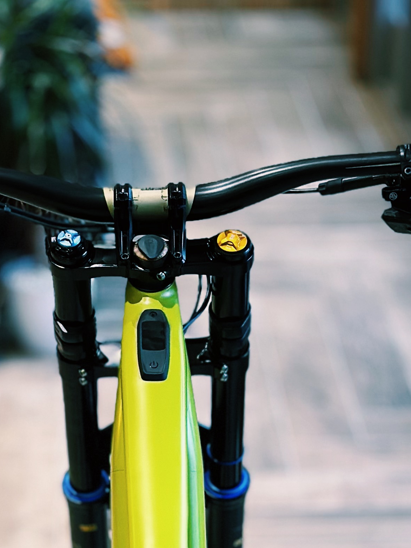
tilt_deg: -25.7
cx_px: 169
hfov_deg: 12.0
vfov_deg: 15.7
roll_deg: -0.2
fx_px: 1963
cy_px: 506
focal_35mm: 124
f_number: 1.78
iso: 320
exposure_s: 1/50
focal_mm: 6.86
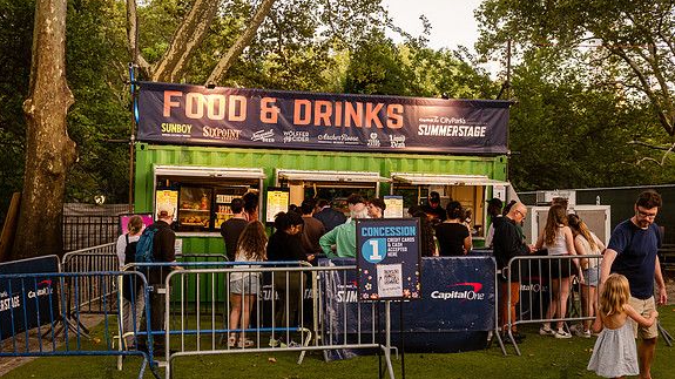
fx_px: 751
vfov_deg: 28.3
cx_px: 327
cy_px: 200
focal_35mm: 42
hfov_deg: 48.4
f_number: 3.5
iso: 2000
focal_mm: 38
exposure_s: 1/125
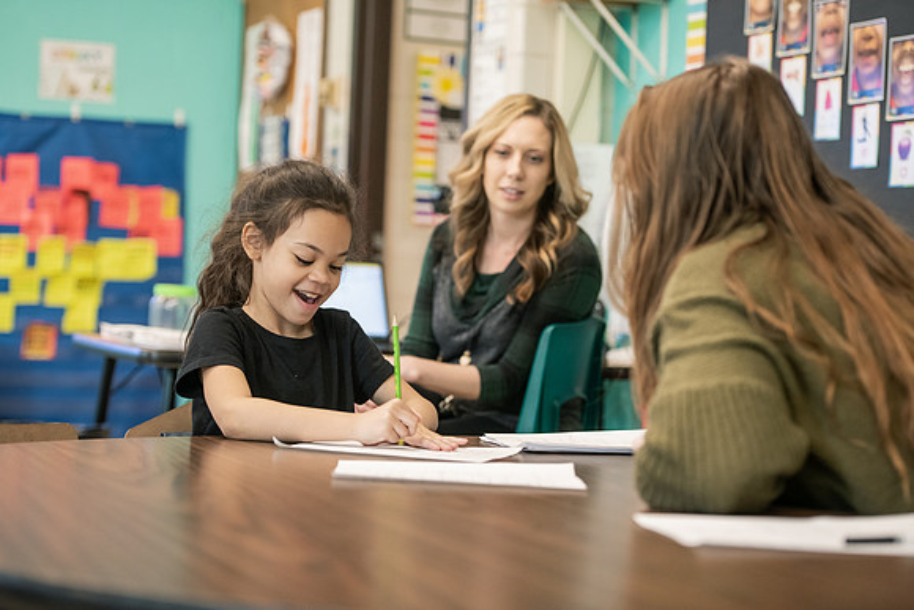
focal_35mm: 80
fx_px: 2031
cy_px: 305
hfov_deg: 25.4
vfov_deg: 17.1
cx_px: 457
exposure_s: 1/200
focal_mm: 80
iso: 2000
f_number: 3.2
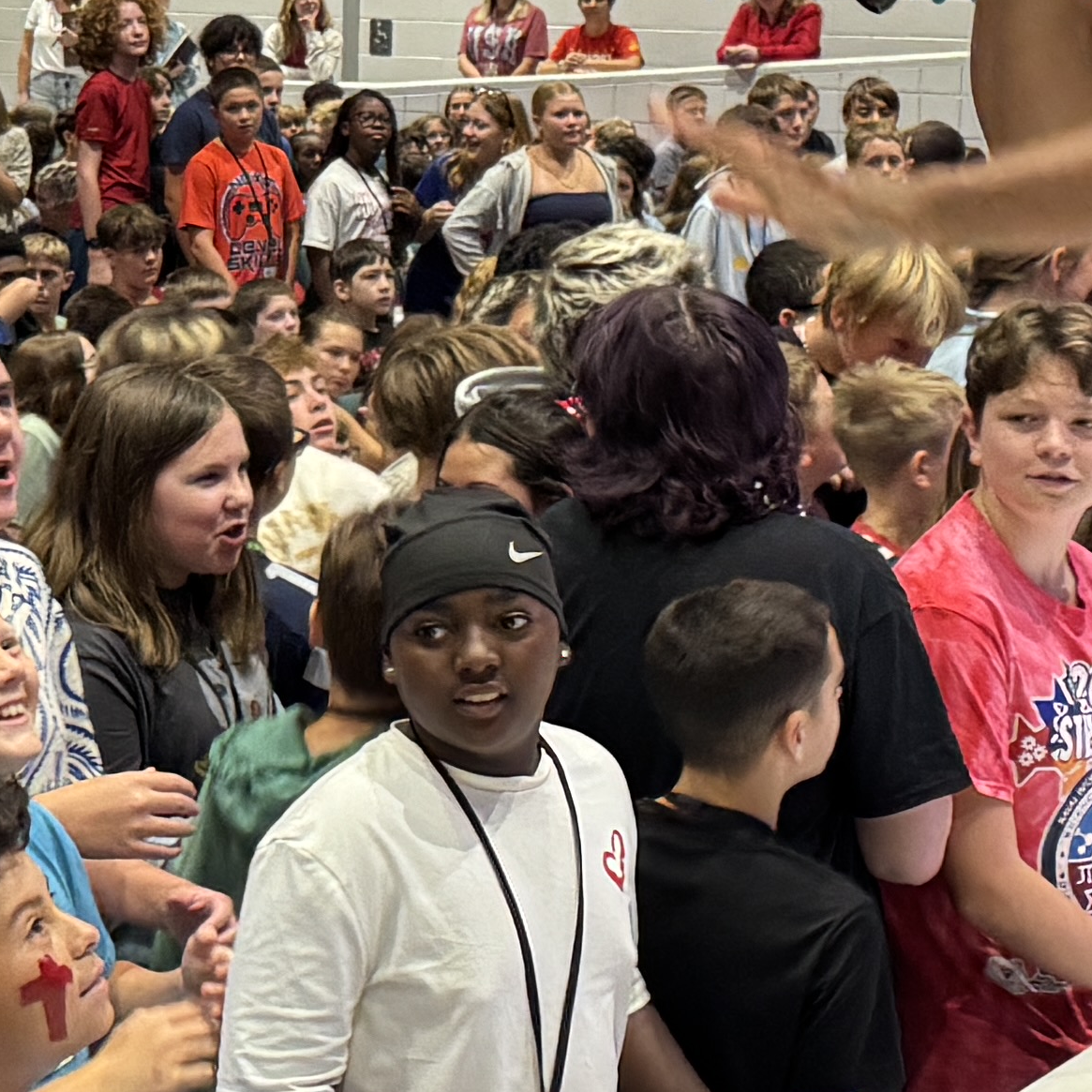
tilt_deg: -6.2
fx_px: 3712
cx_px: 198
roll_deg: -1.5
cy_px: 259
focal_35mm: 104
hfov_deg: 16.6
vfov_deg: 16.6
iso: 400
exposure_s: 1/60
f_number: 1.78
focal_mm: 6.76
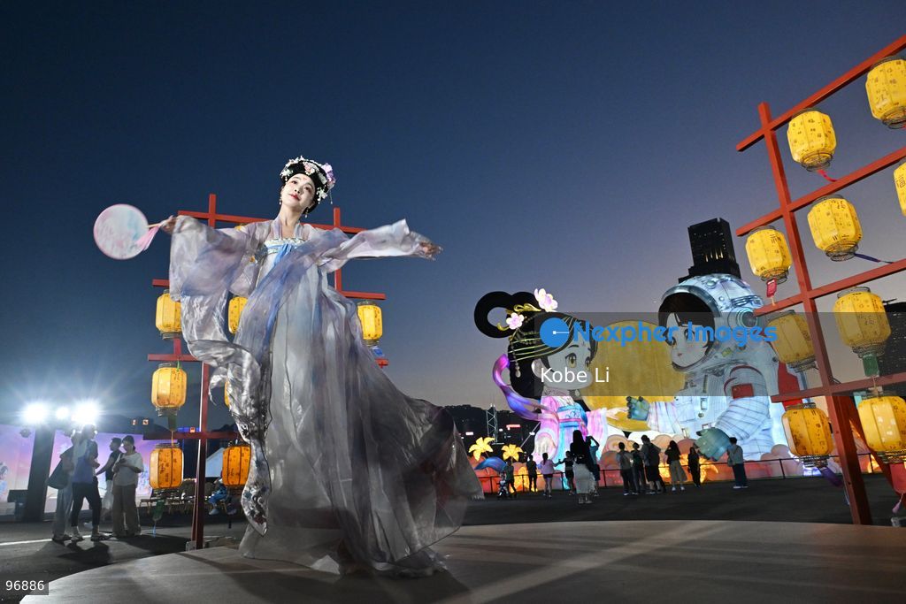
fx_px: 604
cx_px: 453
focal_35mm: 24
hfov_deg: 73.7
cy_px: 302
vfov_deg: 53.1
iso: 2500
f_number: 7.1
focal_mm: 24
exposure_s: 1/125
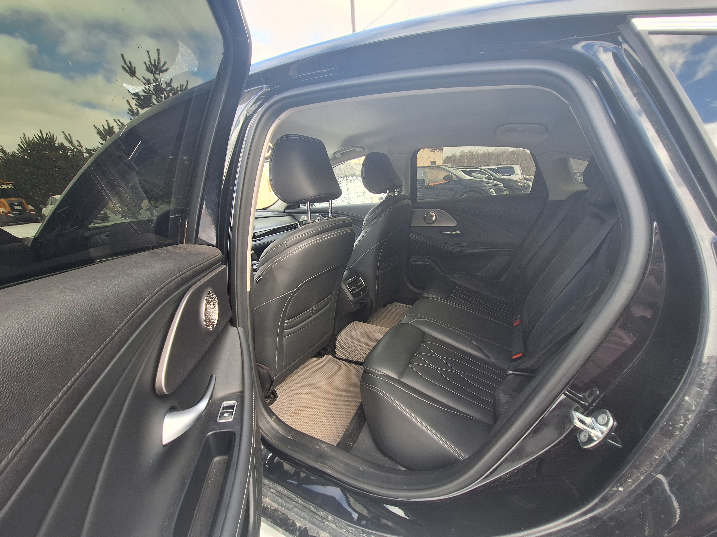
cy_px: 268
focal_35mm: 13
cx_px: 358
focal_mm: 1.74
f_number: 2.2
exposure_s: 1/138
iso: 40
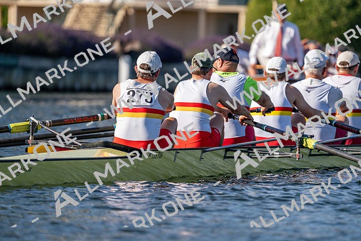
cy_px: 120
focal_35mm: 437
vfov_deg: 3.1
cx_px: 180
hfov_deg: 4.7
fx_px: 4383
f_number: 6.3
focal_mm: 437
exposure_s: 1/1600
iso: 250
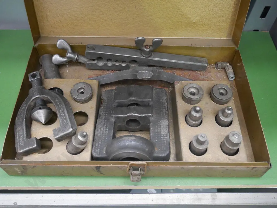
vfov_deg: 41.8
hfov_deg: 53.9
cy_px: 104
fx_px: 272
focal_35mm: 34
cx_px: 138
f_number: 4
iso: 3200
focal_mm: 17
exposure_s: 1/30
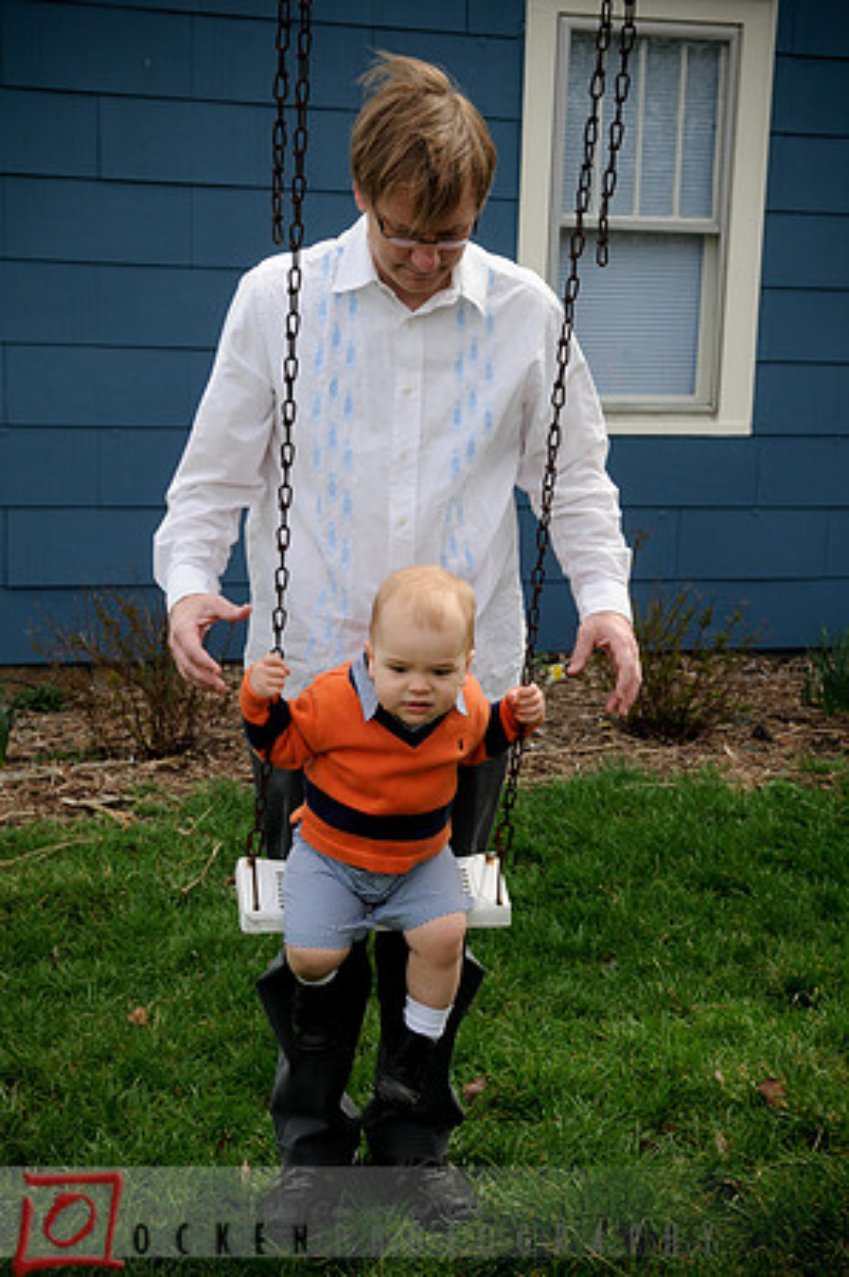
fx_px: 2021
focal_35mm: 57
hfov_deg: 23.7
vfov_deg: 35.1
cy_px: 638
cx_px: 424
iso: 200
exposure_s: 1/250
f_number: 8
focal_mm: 38
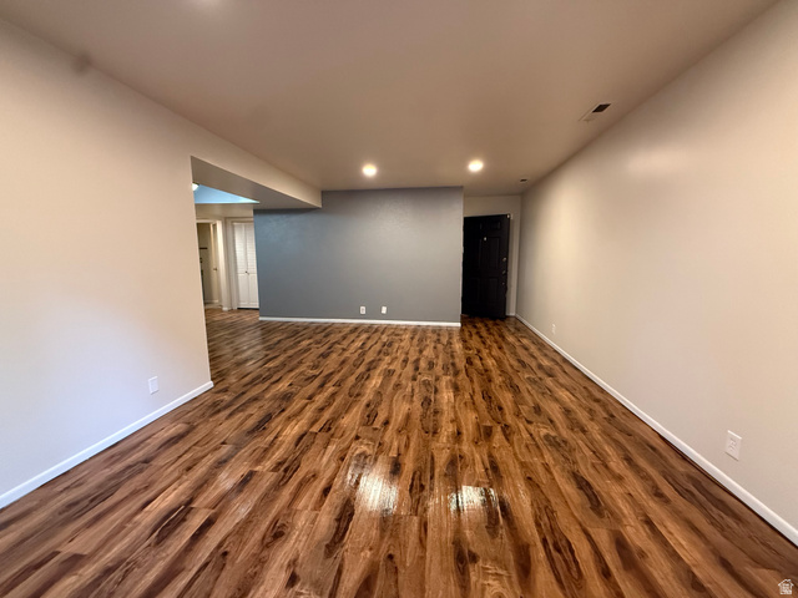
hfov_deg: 102.1
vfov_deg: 85.7
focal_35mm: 14
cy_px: 299
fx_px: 323
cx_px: 399
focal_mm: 2.22
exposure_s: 1/60
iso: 800
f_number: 2.2
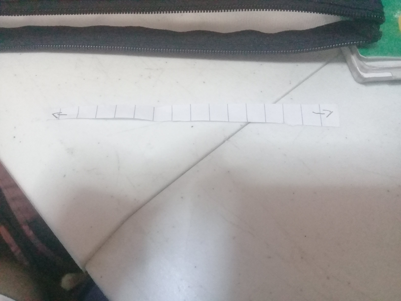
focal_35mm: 31
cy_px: 150
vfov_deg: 45.4
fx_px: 359
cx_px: 200
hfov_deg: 58.4
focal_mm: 3.3
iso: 800
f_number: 2.2
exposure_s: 1/17
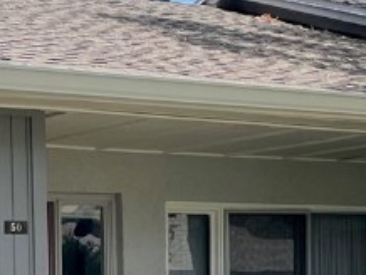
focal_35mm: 122
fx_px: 1291
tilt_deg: -3.6
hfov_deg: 16.0
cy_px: 361
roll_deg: +1.9
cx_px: 84
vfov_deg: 11.8
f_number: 1.6
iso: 32
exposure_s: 1/1043
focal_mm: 4.2
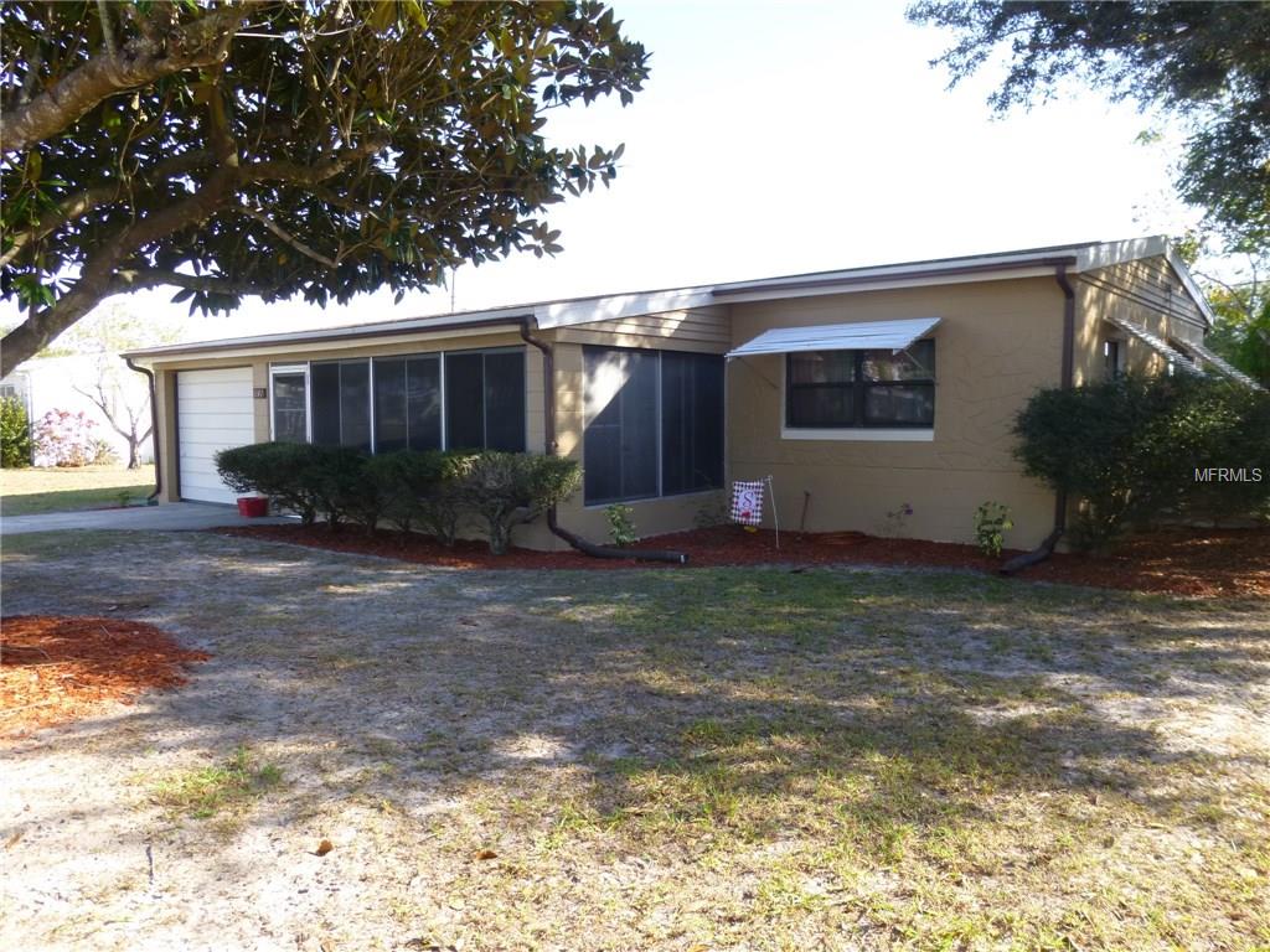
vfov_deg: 54.9
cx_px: 635
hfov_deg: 69.4
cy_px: 476
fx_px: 917
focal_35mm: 25
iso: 100
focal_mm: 4.5
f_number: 3.1
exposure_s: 1/160
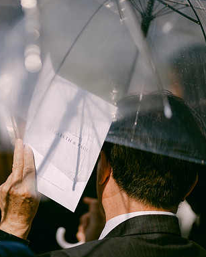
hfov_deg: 10.3
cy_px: 128
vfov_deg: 12.9
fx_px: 1136
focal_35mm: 149
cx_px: 46
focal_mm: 105
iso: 200
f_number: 1.4
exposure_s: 1/32000
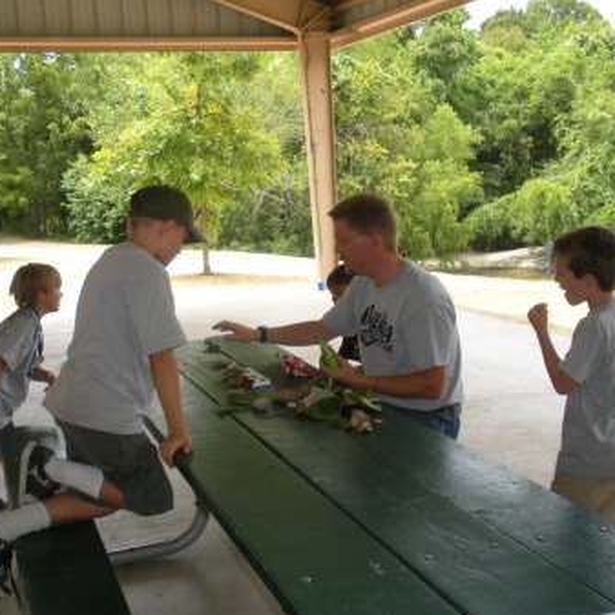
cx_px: 257
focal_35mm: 43
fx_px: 864
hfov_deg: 39.1
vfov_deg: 39.2
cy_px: 310
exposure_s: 1/172
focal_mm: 6.3
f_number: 3.5
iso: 88
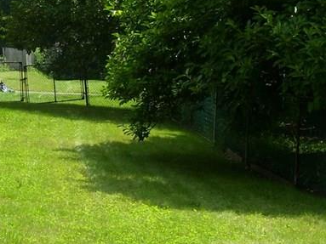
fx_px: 932
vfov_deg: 14.9
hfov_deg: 19.2
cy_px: 123
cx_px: -14
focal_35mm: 99
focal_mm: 6
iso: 80
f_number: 4.8
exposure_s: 1/350
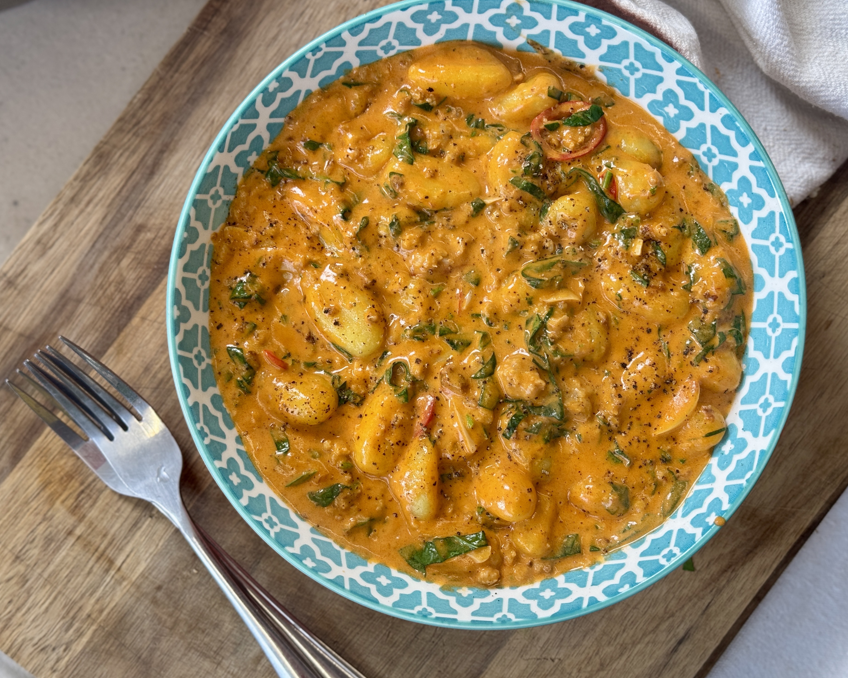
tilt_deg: -87.9
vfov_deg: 29.7
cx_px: 411
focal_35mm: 51
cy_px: 338
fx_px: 1280
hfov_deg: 36.7
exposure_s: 1/100
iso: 80
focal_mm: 6.76
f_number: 1.78
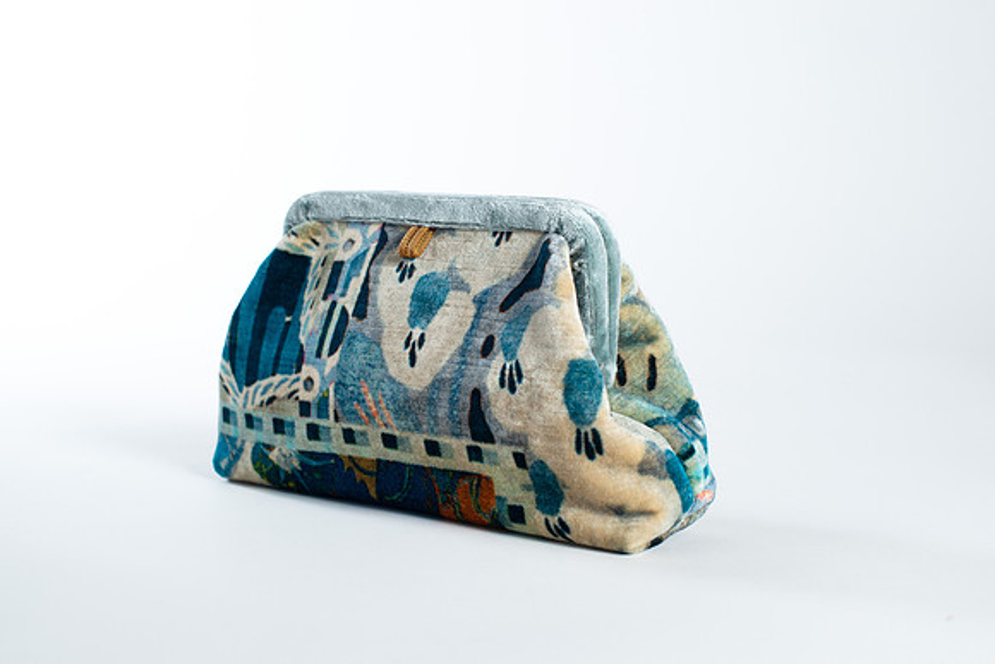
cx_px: 498
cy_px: 332
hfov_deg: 39.6
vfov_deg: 27.0
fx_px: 1382
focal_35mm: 50
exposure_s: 1/200
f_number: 6.3
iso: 200
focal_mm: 50
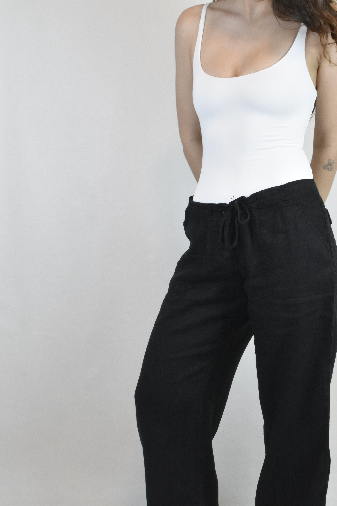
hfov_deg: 25.0
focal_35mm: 54
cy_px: 324
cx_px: 229
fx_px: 754
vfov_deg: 36.8
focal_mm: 25
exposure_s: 1/30
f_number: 18
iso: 1600
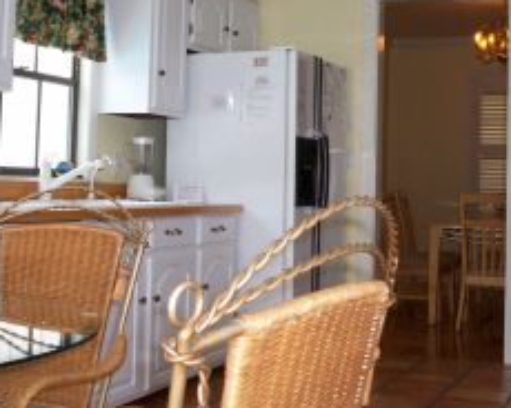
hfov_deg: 31.0
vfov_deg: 24.9
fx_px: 923
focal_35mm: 61
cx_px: 258
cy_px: 135
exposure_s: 1/64
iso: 140
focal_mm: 5.9
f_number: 4.5
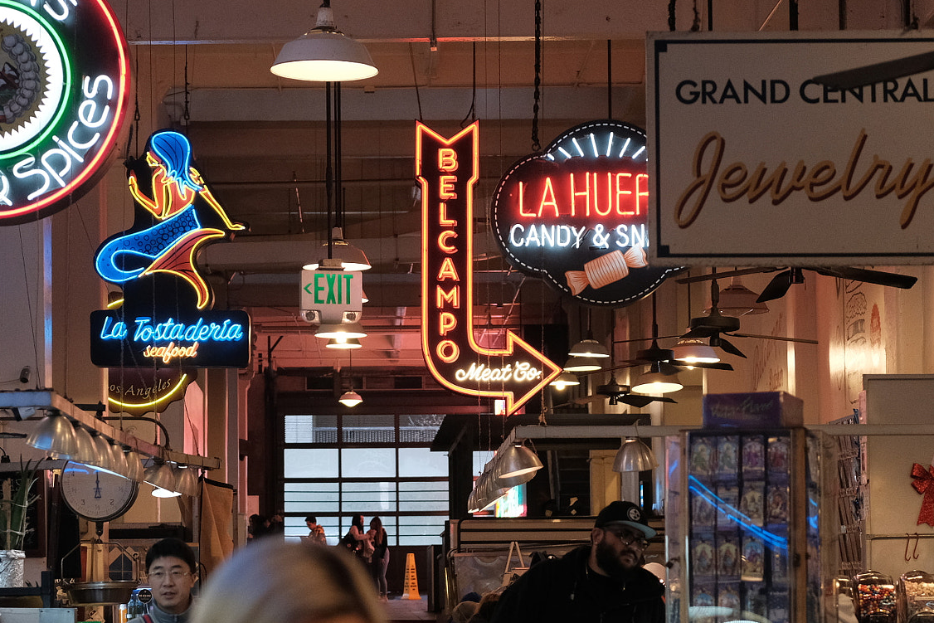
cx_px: 314
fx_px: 3062
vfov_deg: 11.6
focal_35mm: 118
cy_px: 371
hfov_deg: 17.3
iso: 1600
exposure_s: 1/140
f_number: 3.5
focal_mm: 55
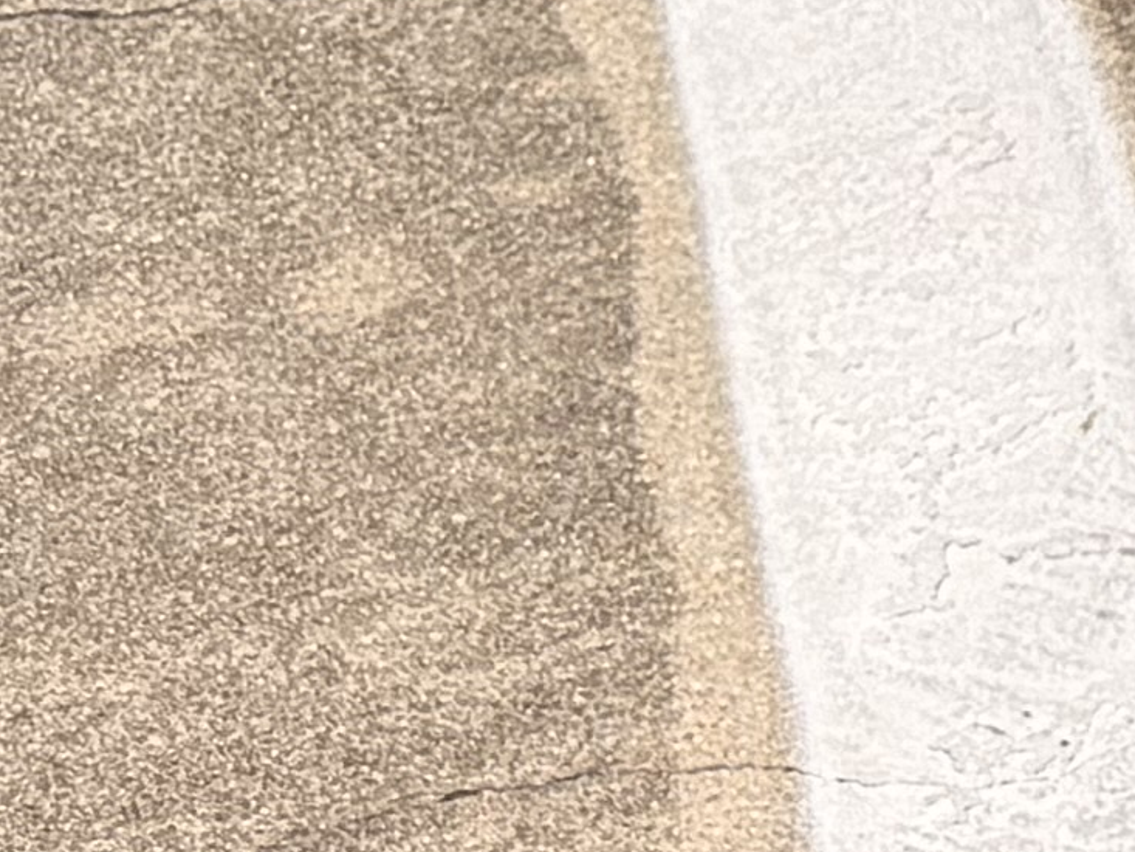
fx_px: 6132
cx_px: 2934
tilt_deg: -10.5
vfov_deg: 7.0
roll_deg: -1.5
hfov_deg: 9.2
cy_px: -1780
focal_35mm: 187
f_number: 1.78
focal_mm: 6.76
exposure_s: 1/2801
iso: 100
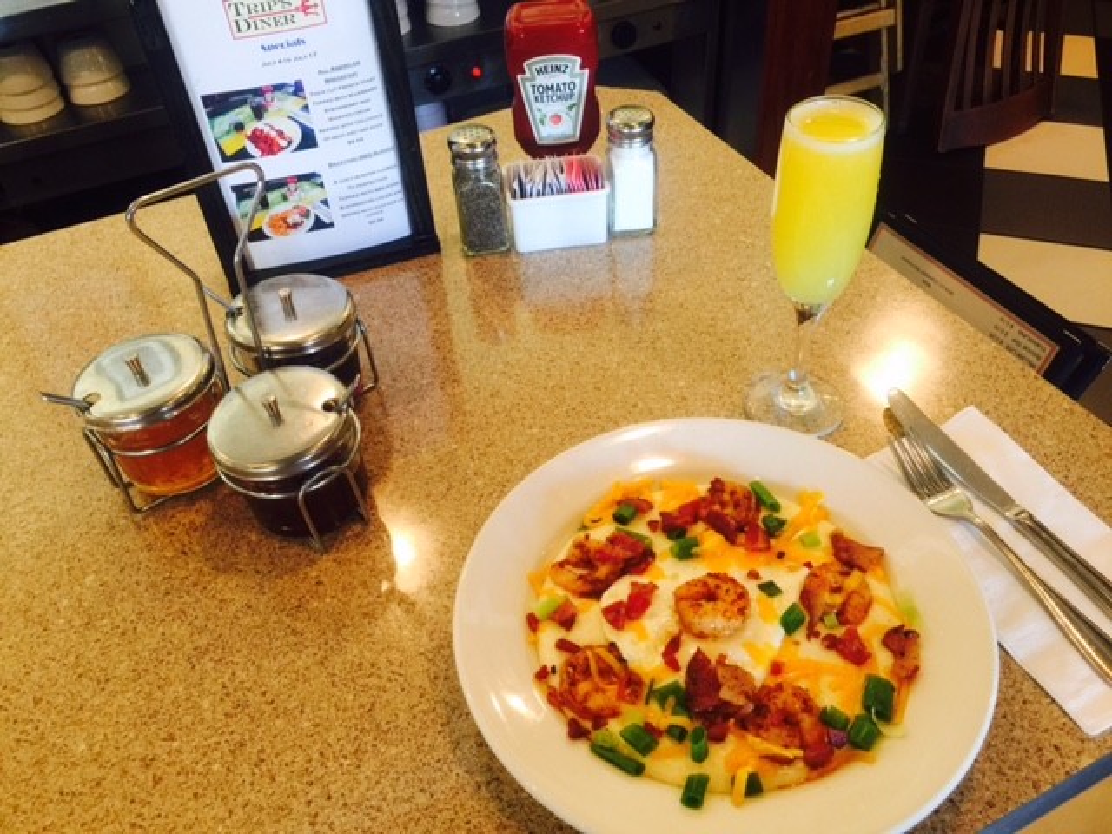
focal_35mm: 29
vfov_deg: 48.2
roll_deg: +2.7
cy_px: 417
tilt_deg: -44.6
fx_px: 932
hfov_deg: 61.7
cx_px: 556
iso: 40
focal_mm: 4.15
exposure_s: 1/15
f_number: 2.2
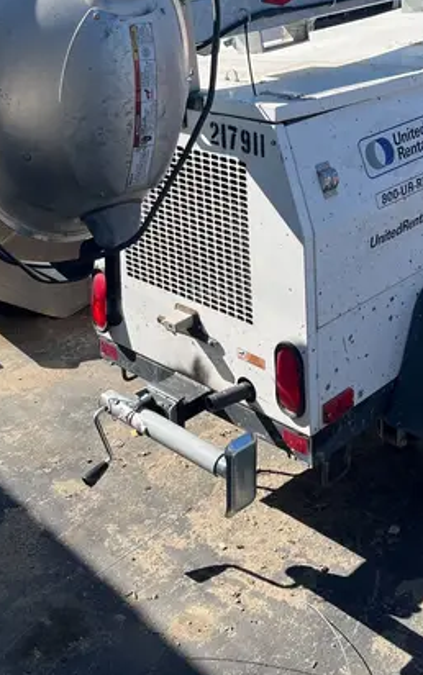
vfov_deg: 39.8
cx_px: 256
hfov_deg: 26.3
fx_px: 903
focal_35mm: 49
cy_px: 161
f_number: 1.6
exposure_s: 1/2410
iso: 50
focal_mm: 5.1
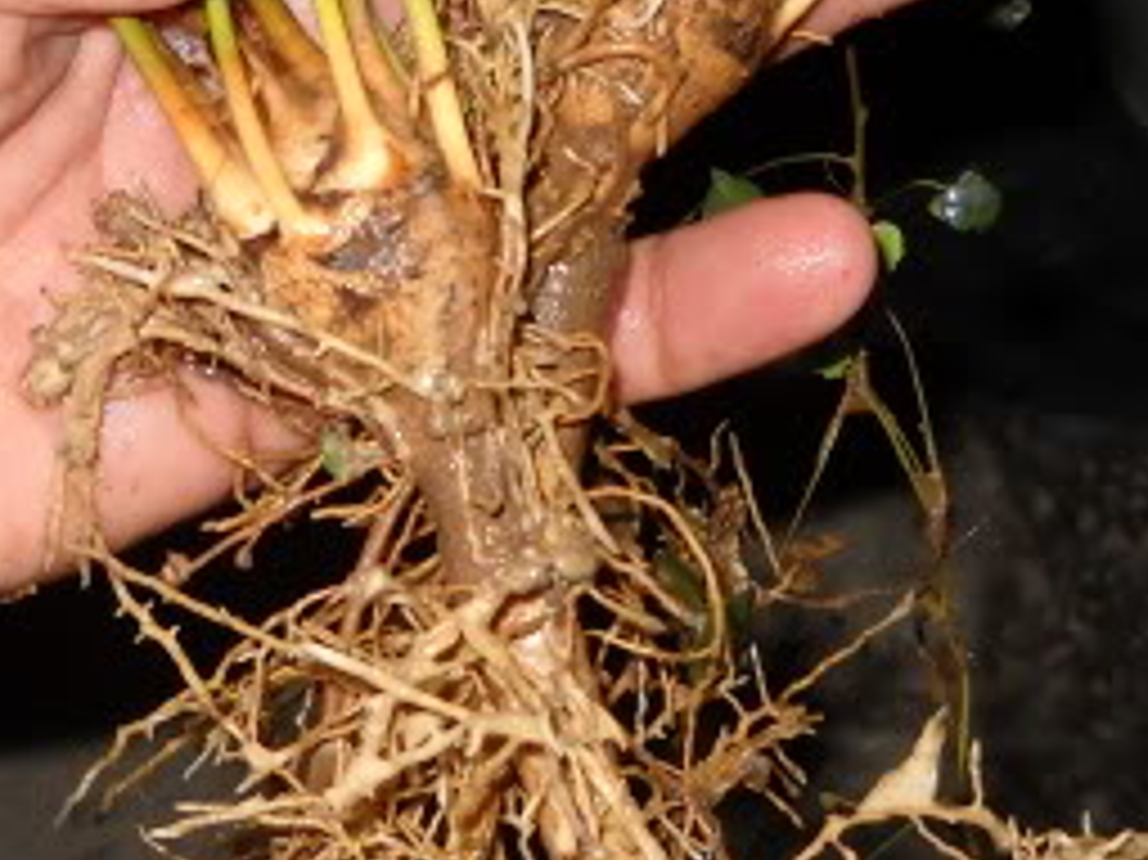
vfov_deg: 14.3
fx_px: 3414
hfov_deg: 19.1
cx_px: 536
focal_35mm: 103
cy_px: 306
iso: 64
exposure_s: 1/30
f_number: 3.1
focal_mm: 6.7
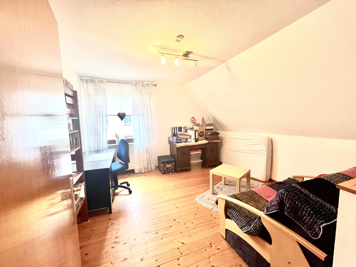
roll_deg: +1.5
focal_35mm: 13
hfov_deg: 106.2
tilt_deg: -6.5
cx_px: 178
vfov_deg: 89.9
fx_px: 134
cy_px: 134
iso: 160
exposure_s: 1/50
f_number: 1.8
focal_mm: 1.57
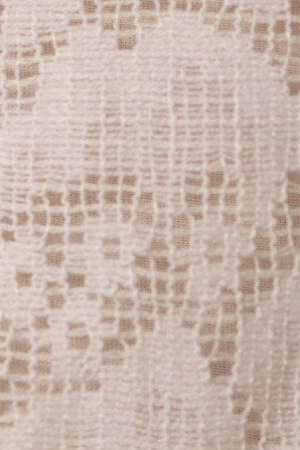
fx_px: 2484
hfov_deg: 6.7
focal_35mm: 199
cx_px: -253
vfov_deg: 10.3
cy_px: 46
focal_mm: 50
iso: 400
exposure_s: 1/100
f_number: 3.2
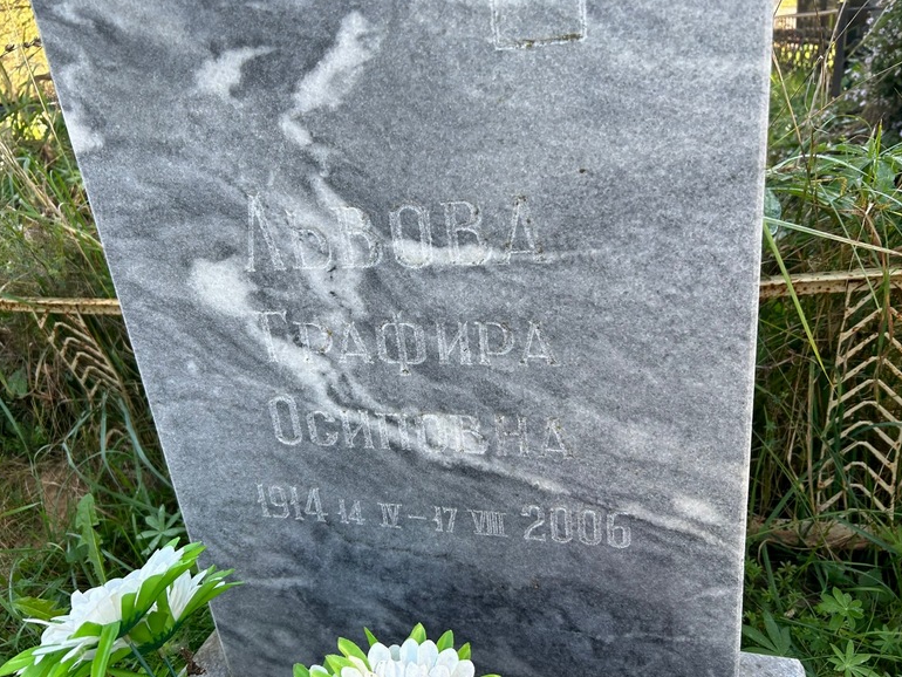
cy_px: 342
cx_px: 440
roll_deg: +3.2
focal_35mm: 27
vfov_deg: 51.4
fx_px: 704
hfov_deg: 65.3
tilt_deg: -25.7
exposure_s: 1/263
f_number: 1.5
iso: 40
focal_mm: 5.7
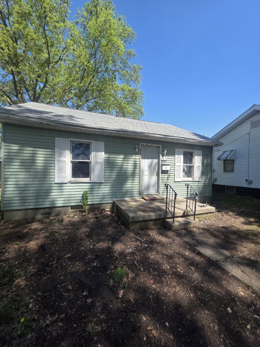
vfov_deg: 106.2
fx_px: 130
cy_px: 174
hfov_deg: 89.9
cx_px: 130
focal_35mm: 13
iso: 40
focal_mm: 2.2
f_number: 1.9
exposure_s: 1/850
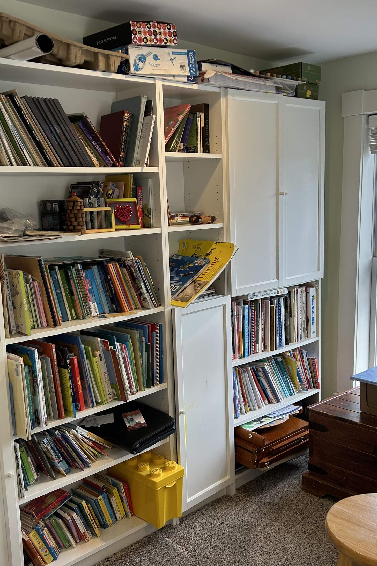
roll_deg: +0.8
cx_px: 184
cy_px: 296
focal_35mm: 38
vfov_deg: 50.7
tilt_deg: -8.6
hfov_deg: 35.0
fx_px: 597
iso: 50
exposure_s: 1/120
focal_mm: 5.7
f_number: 1.5
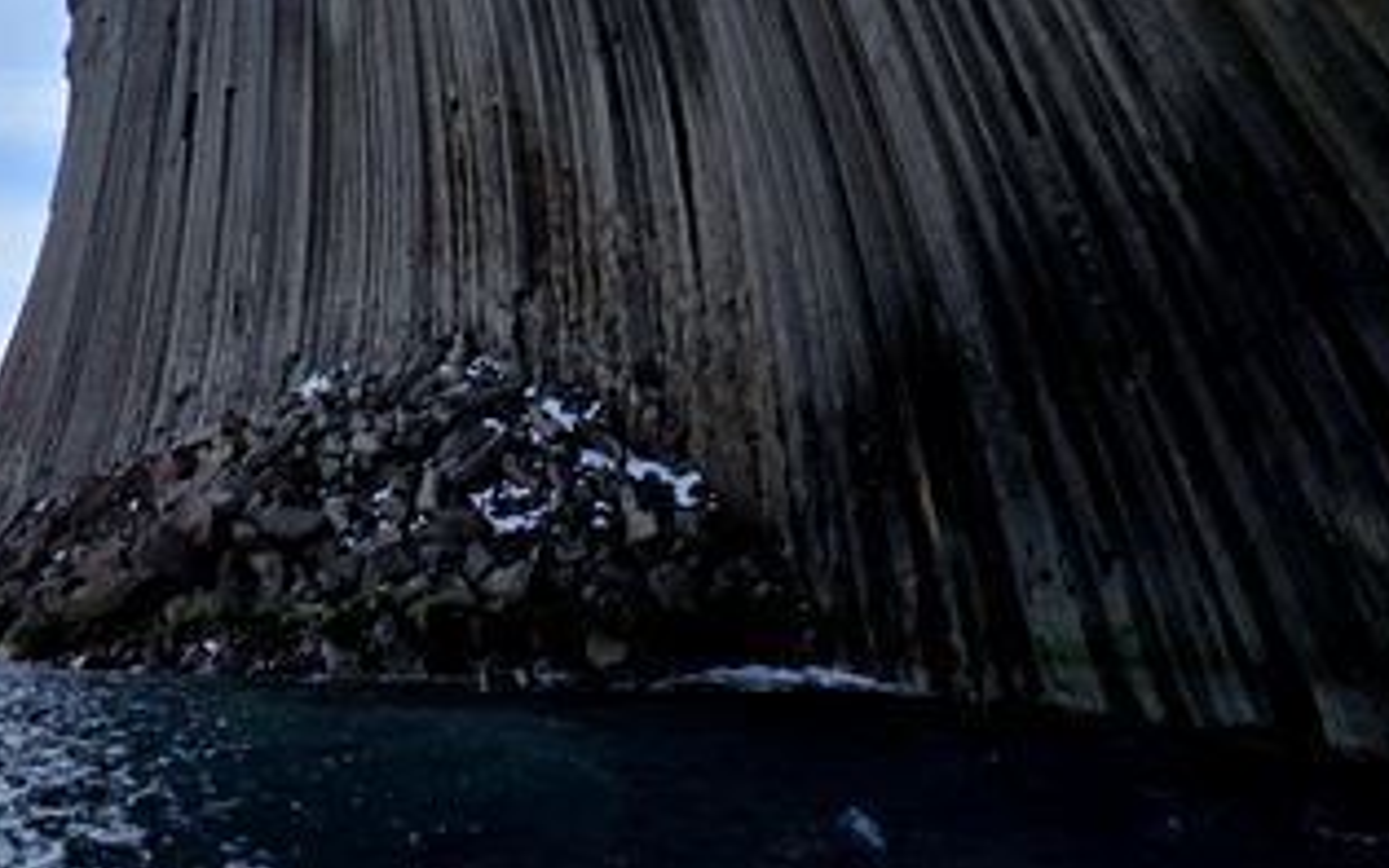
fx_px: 1060
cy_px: -84
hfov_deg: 54.0
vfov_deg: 37.4
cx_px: 40
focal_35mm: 28
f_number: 2.2
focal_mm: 2.2
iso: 50
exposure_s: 1/1915
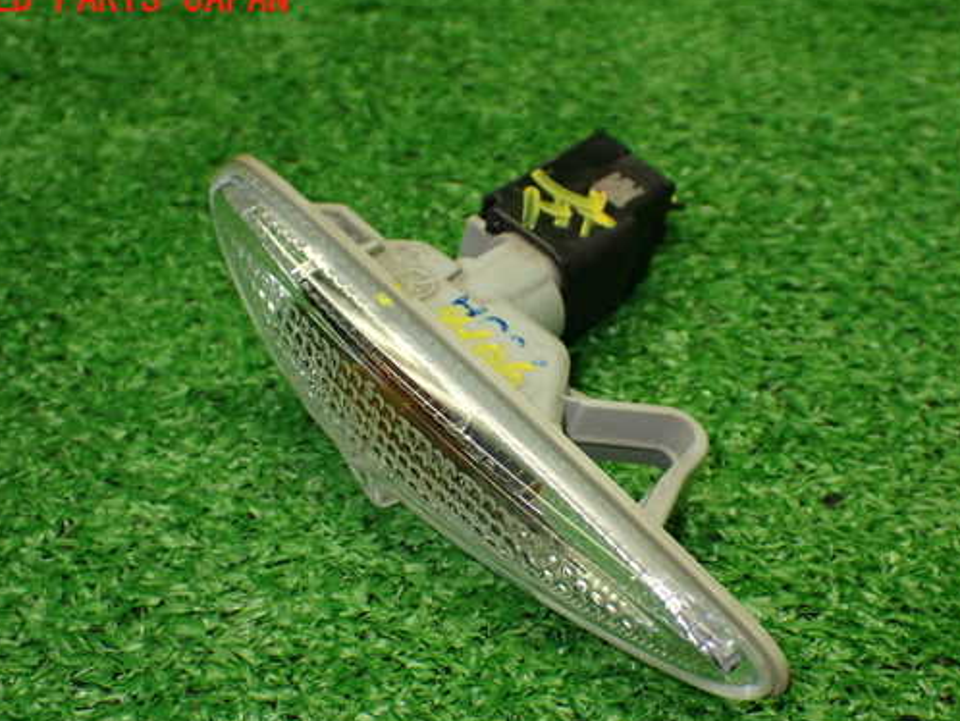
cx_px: 517
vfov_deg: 27.5
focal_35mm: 53
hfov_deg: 36.1
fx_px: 1471
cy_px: 409
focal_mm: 7.84
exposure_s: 1/160
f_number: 2.9
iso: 800
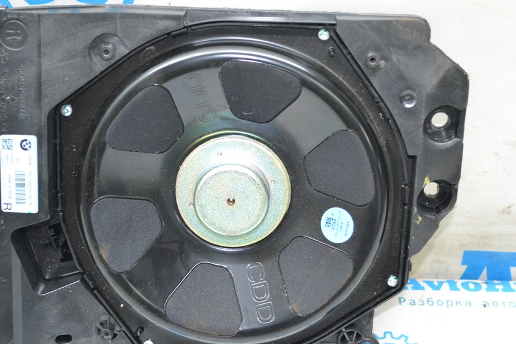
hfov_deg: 26.9
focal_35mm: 75
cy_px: 200
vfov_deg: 18.2
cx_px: 209
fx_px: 1075
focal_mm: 42
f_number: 5.3
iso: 1600
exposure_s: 1/60
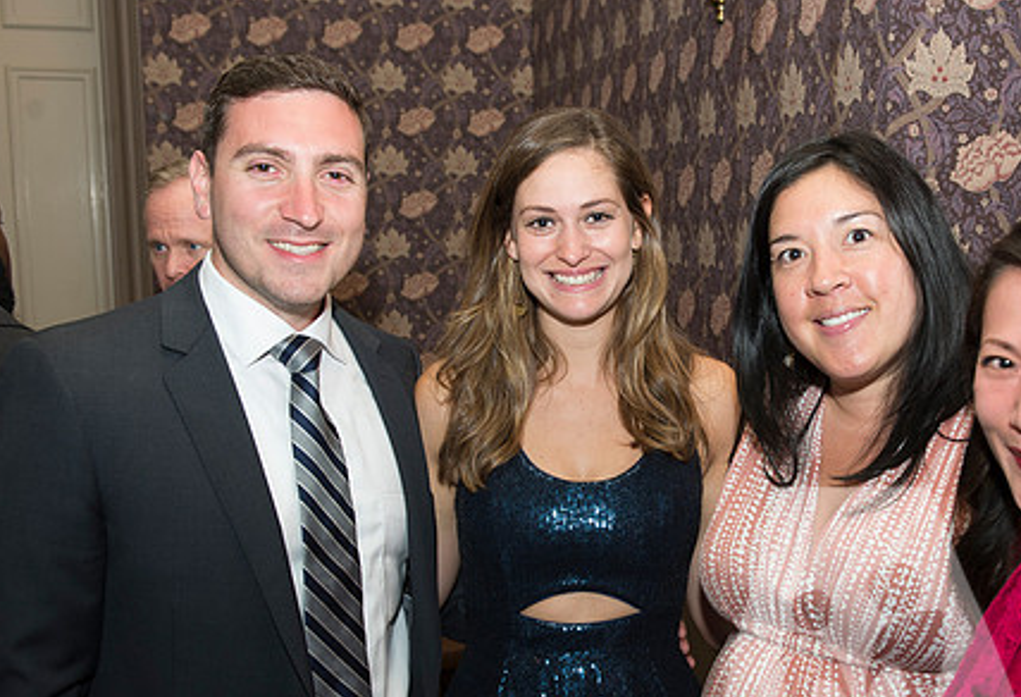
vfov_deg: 28.4
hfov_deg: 40.4
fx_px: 1371
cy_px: 441
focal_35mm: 48
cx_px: 669
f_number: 5.6
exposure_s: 1/80
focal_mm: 32
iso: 1000
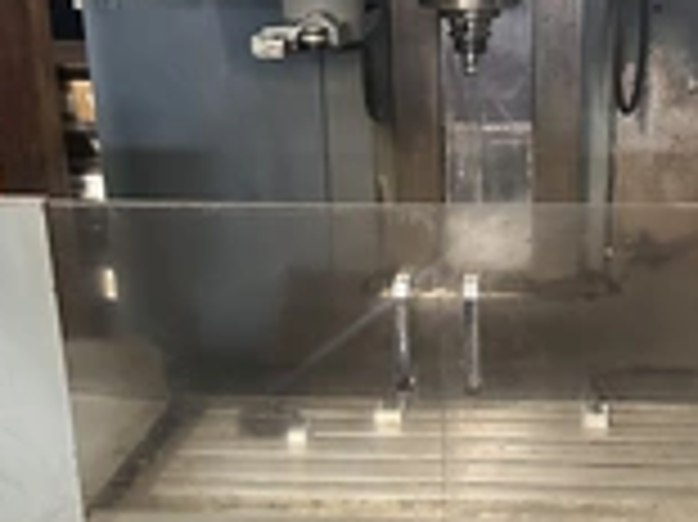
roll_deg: -0.8
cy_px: 360
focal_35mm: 62
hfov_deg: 30.9
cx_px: 491
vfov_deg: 23.5
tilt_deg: -19.1
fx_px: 1249
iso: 800
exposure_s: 1/60
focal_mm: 6.86
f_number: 1.78
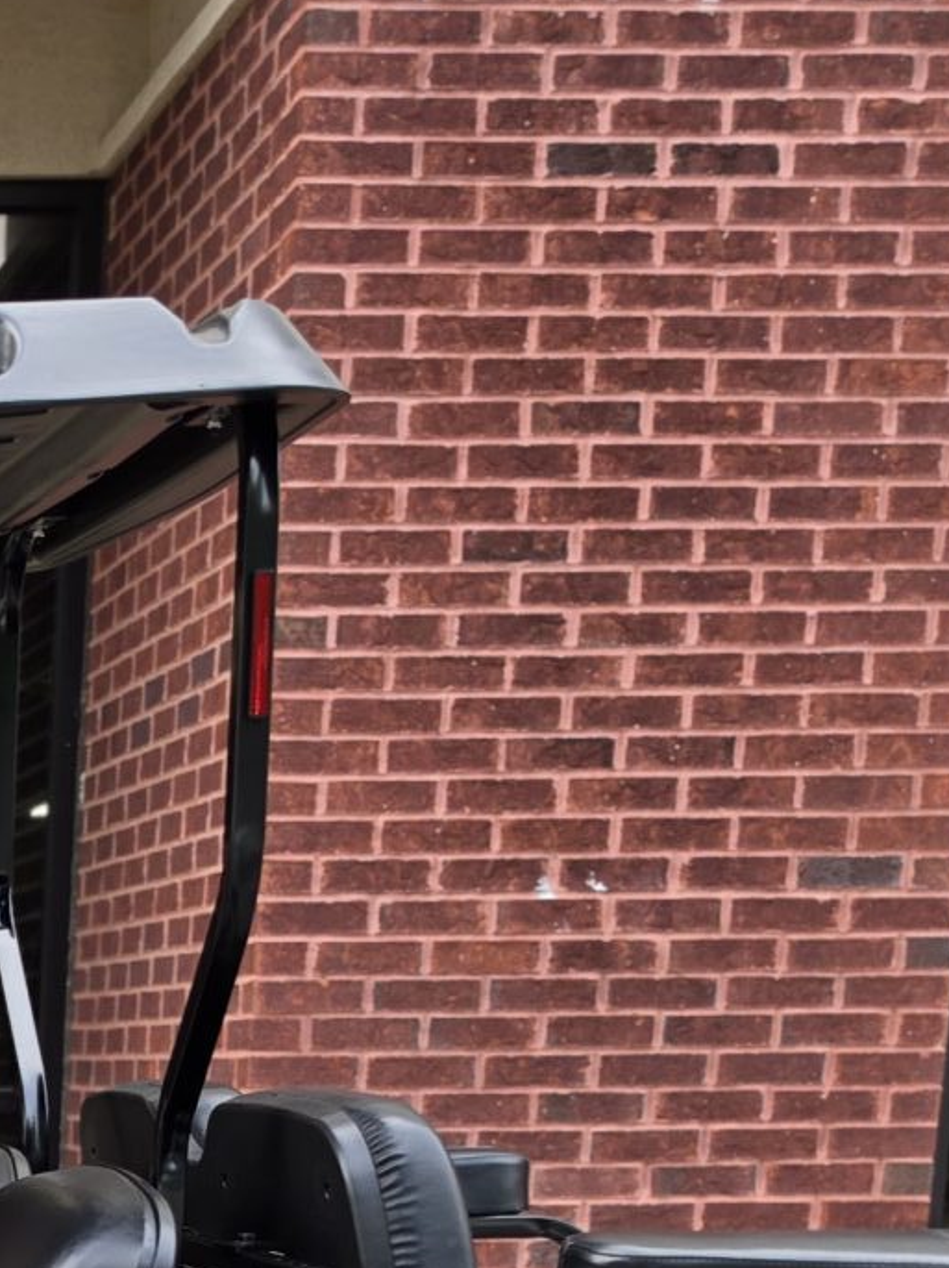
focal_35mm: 86
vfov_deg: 20.0
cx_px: -507
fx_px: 3147
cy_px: 1840
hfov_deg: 15.7
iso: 25
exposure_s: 1/180
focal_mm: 6.5
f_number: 1.4
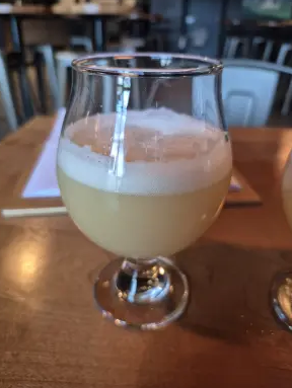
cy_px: 197
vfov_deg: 71.5
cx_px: 145
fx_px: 269
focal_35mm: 24
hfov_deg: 56.9
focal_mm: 5.4
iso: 500
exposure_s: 1/120
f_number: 1.8
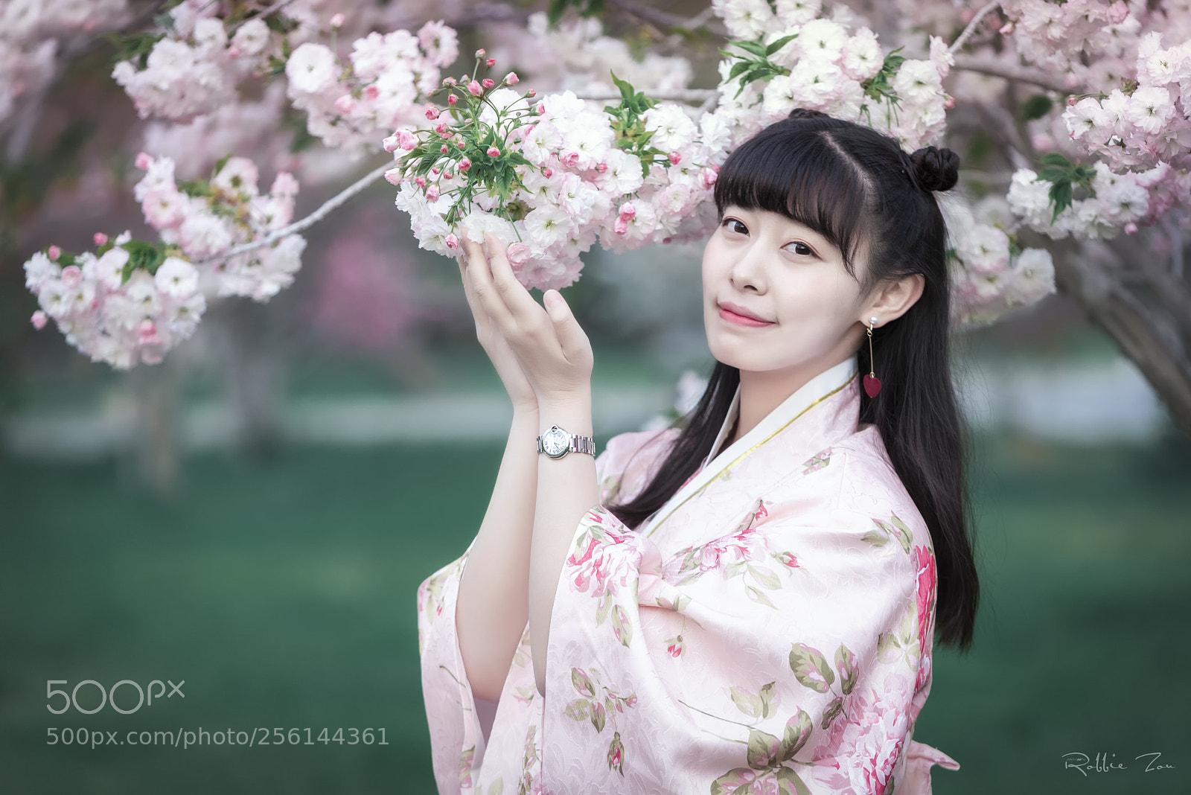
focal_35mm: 135
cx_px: 596
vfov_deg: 10.2
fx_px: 4468
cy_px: 398
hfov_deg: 15.2
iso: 500
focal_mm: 135
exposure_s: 1/80
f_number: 2.8
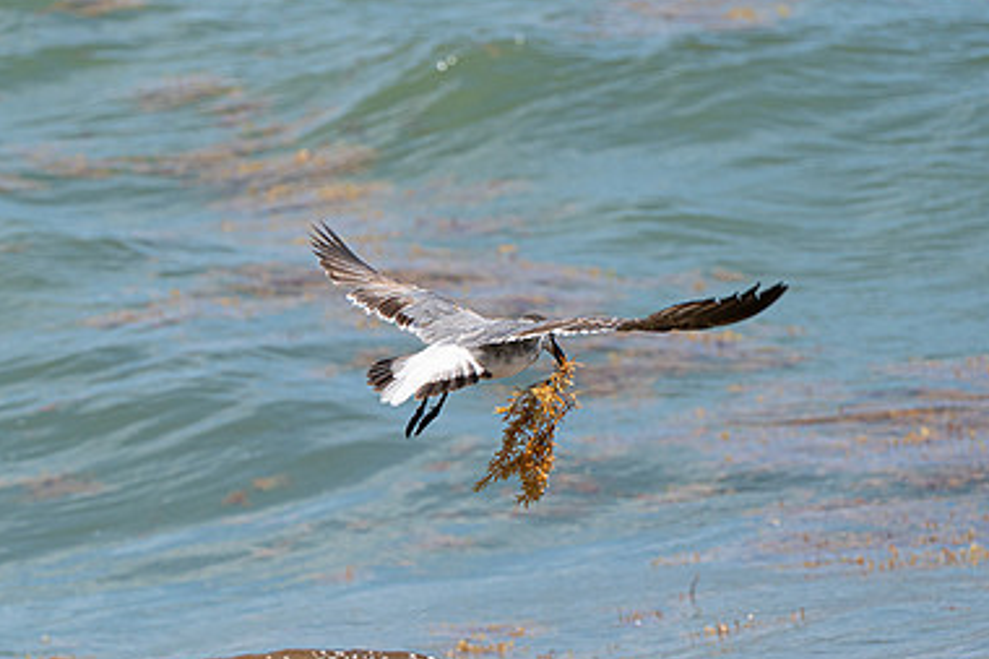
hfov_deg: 3.4
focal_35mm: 611
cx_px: 372
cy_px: 382
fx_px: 16777
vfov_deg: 2.2
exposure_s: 1/1250
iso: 640
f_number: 10
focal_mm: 400
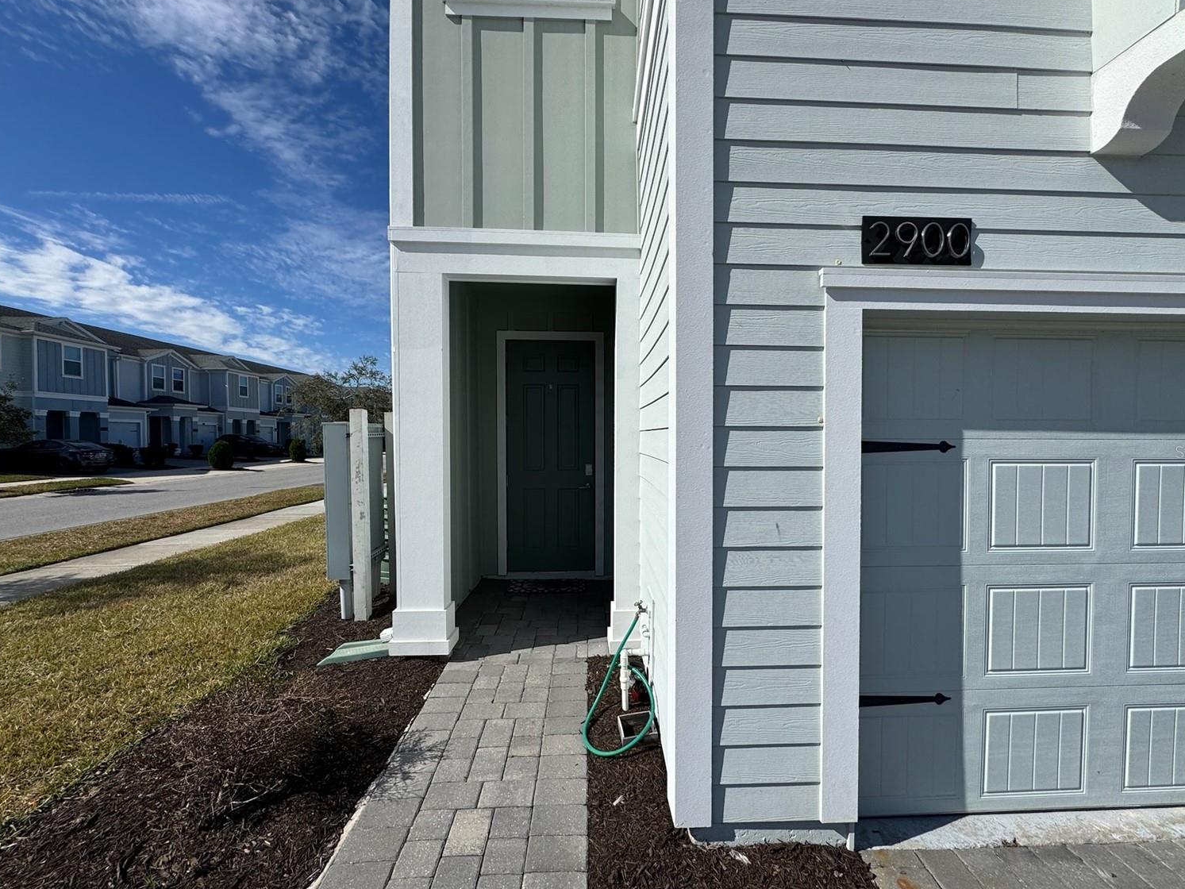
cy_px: 452
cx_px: 615
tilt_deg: -2.3
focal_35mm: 15
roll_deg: +1.0
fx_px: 514
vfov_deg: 81.7
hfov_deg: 98.1
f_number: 2.2
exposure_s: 1/3906
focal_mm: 2.22
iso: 40
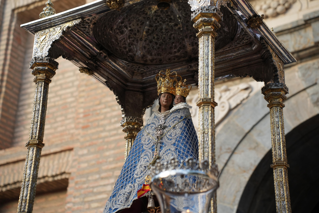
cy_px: 106
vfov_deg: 18.2
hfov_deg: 27.0
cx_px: 160
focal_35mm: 75
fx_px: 664
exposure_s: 1/500
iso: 640
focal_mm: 75
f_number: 4
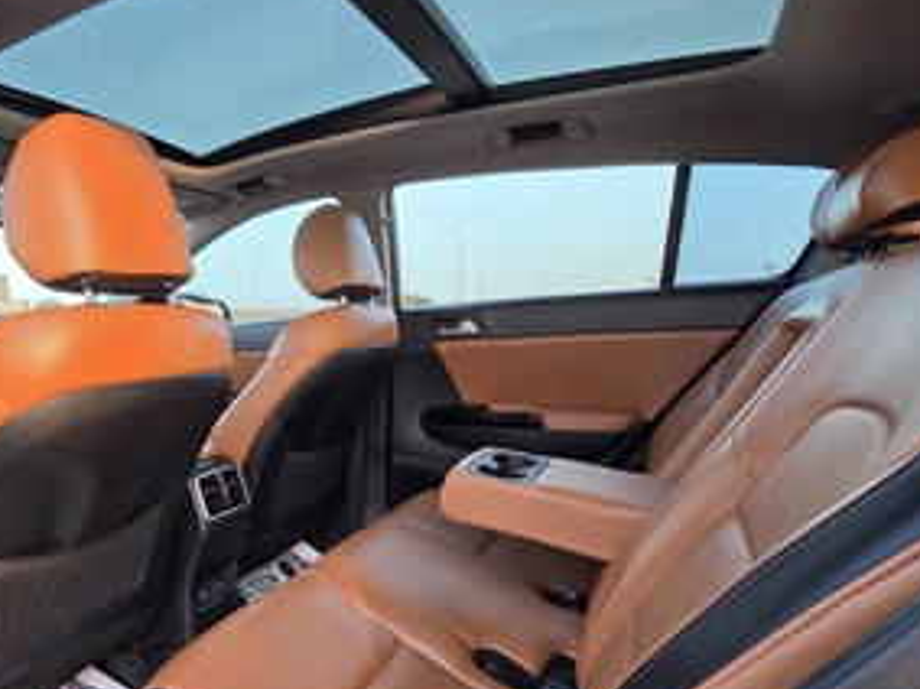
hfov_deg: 76.4
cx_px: 304
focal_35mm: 21
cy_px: 411
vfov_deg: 62.9
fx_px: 558
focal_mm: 2.2
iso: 160
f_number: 2.2
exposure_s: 1/100
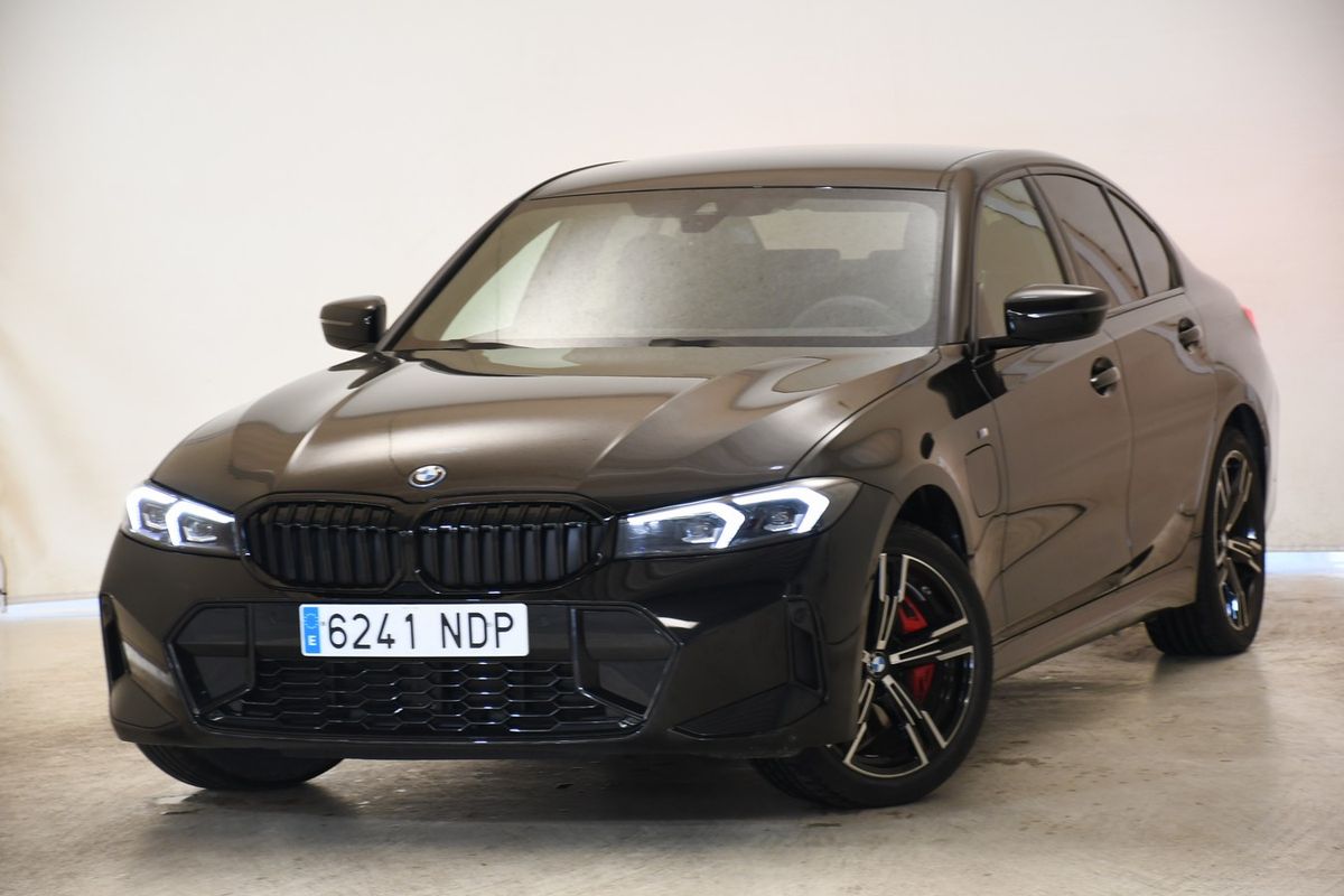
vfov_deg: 10.8
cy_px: 448
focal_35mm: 127
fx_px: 4741
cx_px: 672
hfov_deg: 16.1
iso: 640
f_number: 5.3
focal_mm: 85
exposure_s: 1/25
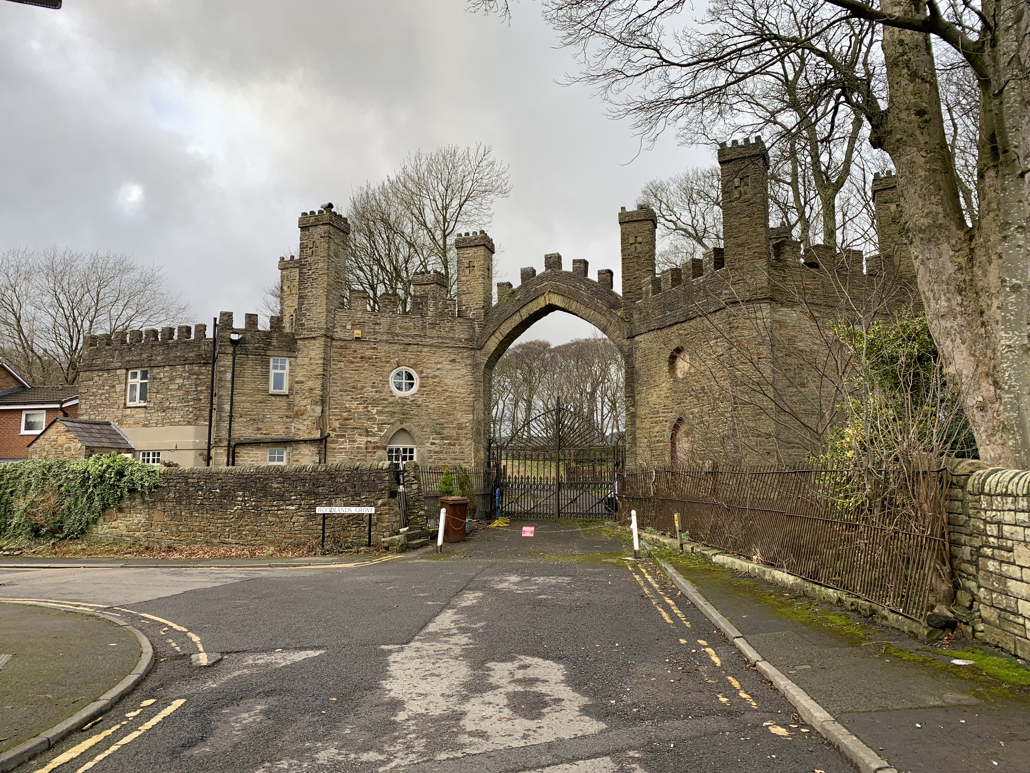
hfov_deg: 67.3
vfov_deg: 53.1
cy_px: 386
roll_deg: +0.3
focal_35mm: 26
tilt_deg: +6.7
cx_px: 515
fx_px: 774
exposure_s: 1/337
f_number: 1.8
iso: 25
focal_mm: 4.25
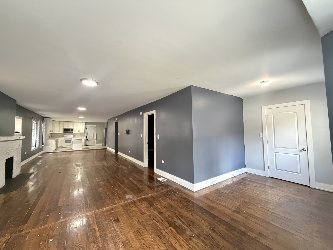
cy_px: 125
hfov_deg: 102.1
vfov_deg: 85.7
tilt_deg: +2.7
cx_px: 166
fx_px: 135
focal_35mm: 14
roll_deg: +0.9
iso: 1250
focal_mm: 2.22
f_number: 2.2
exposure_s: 1/60
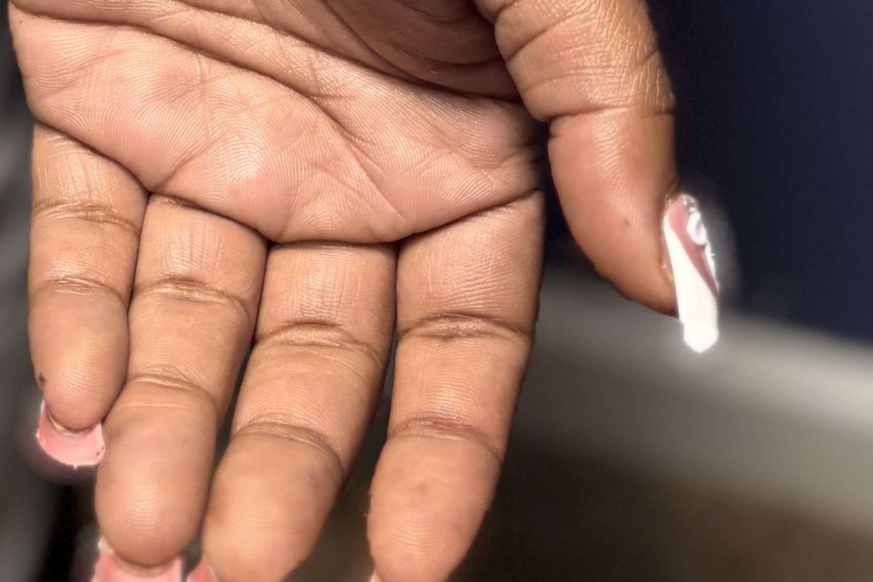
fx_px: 2498
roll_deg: -7.9
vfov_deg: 11.0
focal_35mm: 103
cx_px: 229
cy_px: -864
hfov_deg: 19.7
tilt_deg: -28.6
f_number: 1.6
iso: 160
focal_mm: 5.96
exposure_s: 1/60
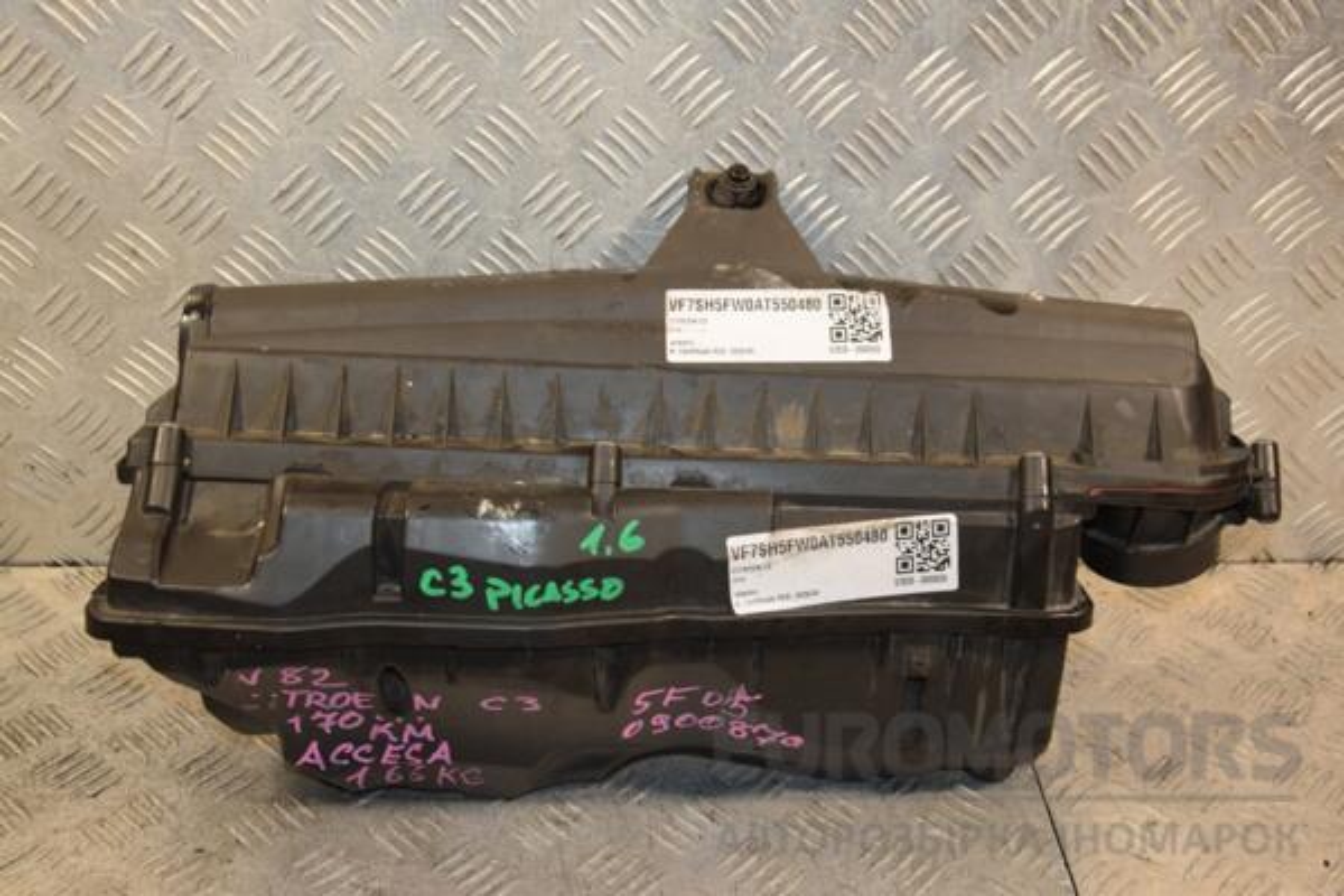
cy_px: 448
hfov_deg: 43.6
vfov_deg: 29.9
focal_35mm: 45
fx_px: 1680
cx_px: 672
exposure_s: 1/160
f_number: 5
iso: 800
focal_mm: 30
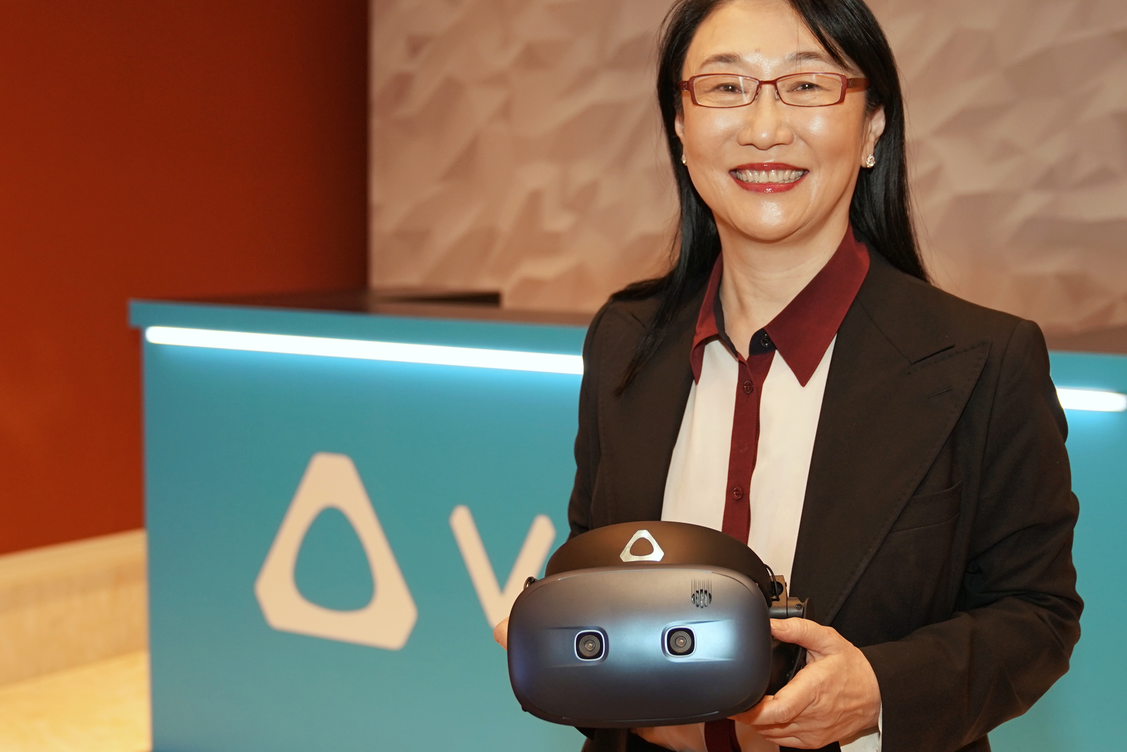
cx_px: 624
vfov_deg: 23.0
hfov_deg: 33.9
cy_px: 366
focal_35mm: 59
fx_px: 1847
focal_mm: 31
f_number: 2.8
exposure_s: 1/50
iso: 500
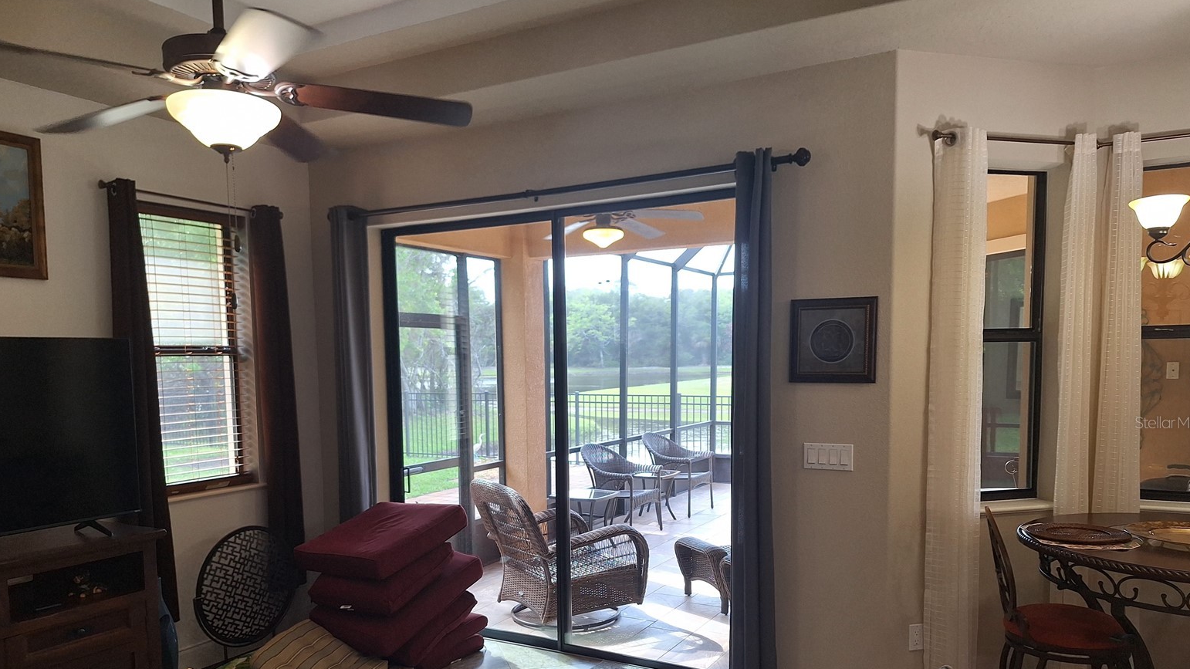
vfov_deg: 44.0
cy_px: 422
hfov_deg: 71.9
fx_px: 820
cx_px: 590
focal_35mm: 26
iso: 80
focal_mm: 5.54
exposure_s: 1/120
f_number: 1.8
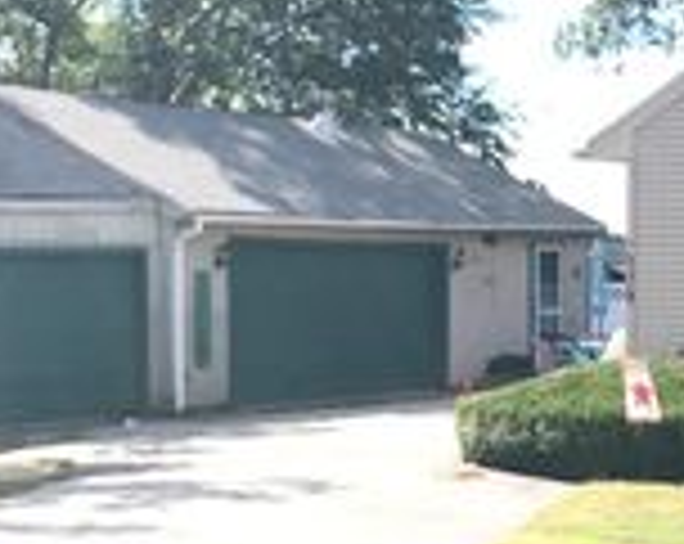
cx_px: 644
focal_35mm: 90
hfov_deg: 20.8
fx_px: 1818
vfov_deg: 17.0
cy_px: 308
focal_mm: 3.99
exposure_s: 1/643
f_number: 1.8
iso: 20
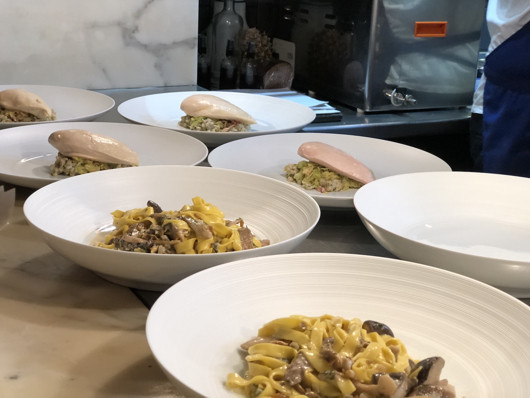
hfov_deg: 33.8
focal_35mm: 57
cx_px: 265
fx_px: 873
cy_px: 199
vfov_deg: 25.7
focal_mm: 6.6
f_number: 2.8
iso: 200
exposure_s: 1/100
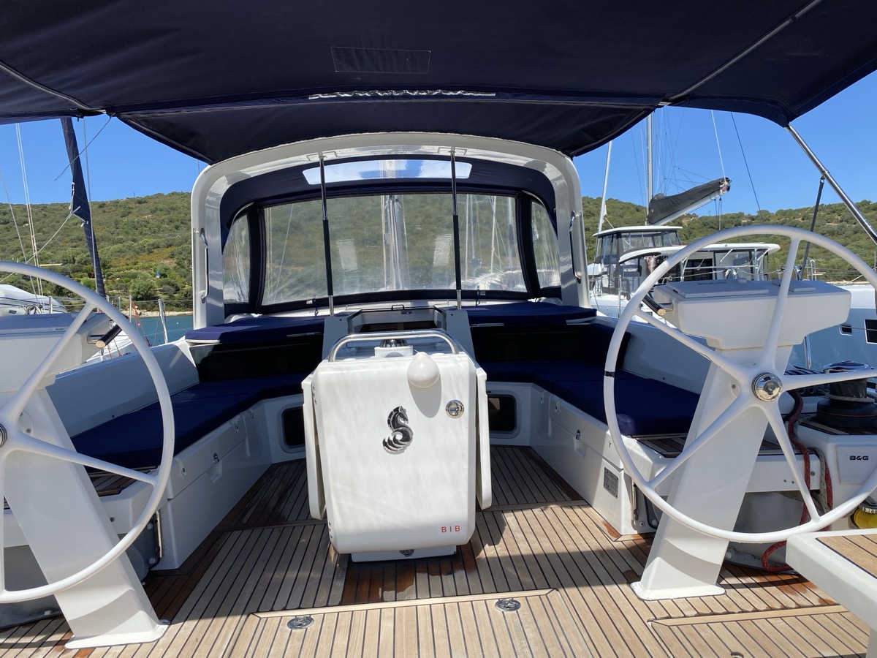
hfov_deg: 67.3
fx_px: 659
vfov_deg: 53.1
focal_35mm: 26
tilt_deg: -2.7
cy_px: 329
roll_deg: +1.9
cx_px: 438
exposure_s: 1/2967
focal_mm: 4.25
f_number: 1.8
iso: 32
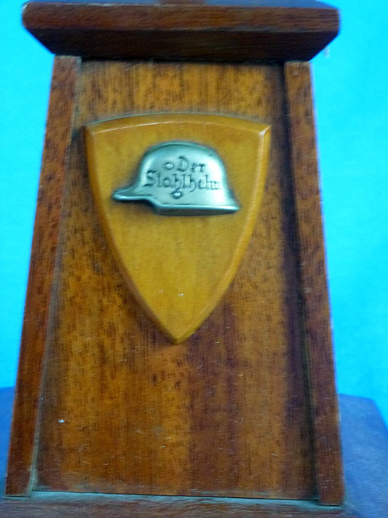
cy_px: 259
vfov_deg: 29.8
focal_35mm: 65
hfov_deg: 22.6
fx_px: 972
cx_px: 194
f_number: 4.6
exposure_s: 1/40
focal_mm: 11.7
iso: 400
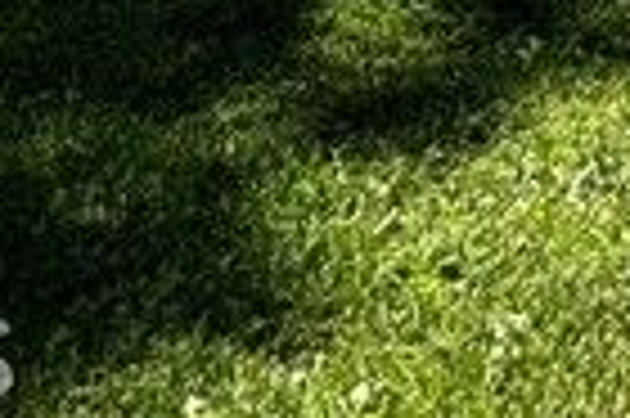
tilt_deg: +2.0
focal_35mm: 183
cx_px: 1845
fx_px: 3199
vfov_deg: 6.1
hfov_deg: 9.2
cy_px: -1303
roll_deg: -2.9
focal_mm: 6.76
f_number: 1.78
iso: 80
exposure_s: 1/3425
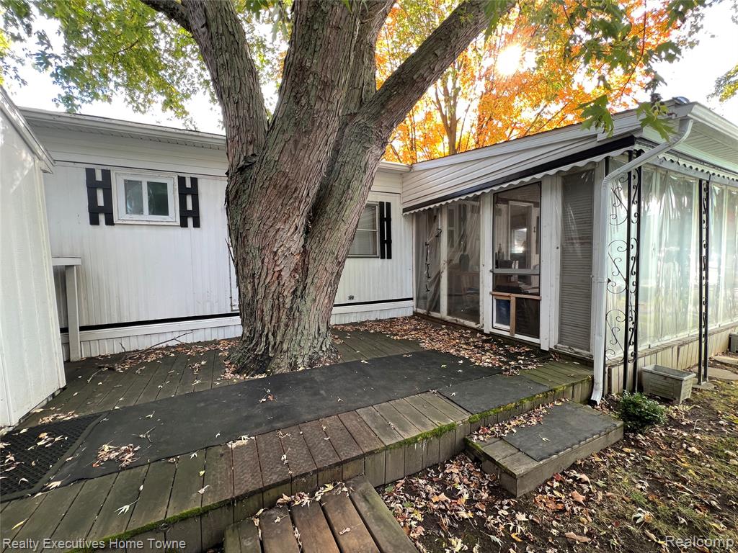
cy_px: 276
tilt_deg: -5.8
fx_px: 277
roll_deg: +0.7
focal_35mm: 13
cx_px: 369
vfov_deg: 89.9
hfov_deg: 106.2
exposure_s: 1/99
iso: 64
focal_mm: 1.57
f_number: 1.8
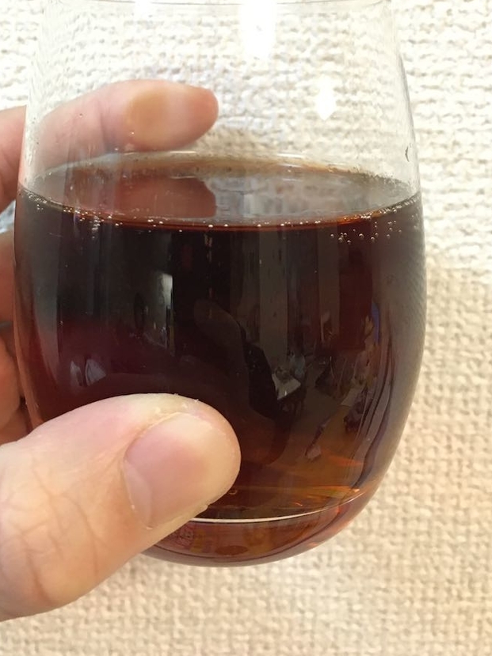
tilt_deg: -11.8
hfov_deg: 34.3
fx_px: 797
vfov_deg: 44.0
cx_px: 206
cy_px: 208
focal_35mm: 42
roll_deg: -1.8
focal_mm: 4.15
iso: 200
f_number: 2.2
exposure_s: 1/20
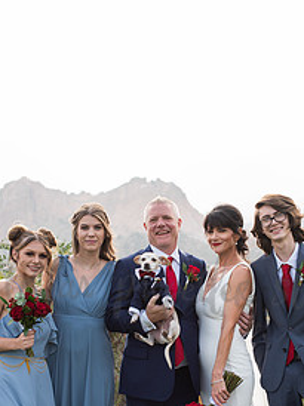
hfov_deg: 18.6
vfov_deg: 24.6
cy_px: 284
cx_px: 184
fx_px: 926
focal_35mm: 79
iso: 160
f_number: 4
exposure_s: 1/400
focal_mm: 50
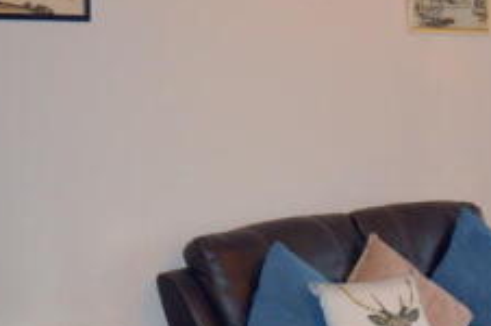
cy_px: 343
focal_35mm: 87
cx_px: 576
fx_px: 1185
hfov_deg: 21.8
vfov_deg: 15.3
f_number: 3.5
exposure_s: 1/60
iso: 400
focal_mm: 20
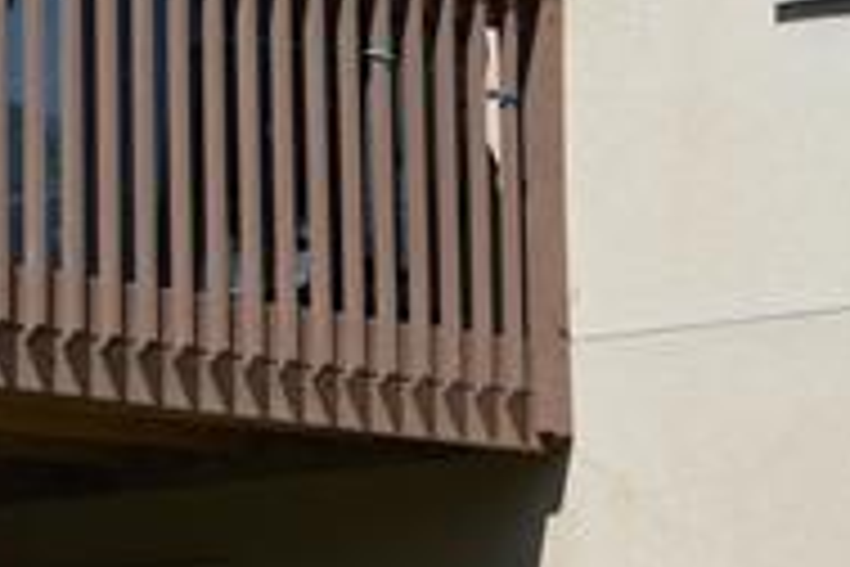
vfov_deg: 6.1
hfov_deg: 9.1
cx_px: 803
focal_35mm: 224
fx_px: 5288
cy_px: -140
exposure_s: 1/250
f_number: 8
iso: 100
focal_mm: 26
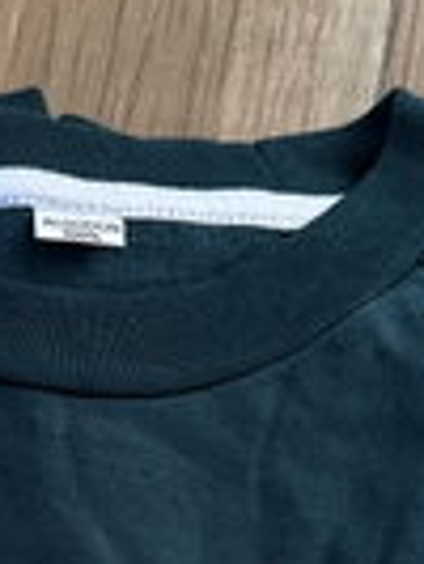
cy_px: 668
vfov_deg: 19.3
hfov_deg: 14.9
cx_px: -93
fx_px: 1565
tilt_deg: -80.1
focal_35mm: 96
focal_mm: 6.76
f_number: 1.78
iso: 500
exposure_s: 1/60
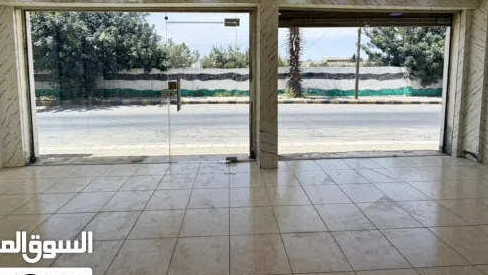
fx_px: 259
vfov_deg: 54.6
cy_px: 87
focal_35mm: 20
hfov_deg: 86.6
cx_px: 243
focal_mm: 2.22
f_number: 2.2
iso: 32
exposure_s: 1/770
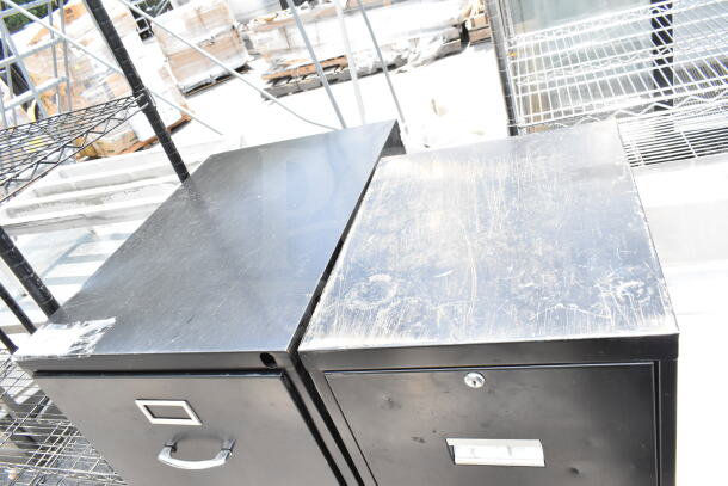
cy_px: 243
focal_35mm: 27
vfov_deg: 48.0
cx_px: 364
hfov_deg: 67.4
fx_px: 546
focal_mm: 18
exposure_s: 1/400
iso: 1600
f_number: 10
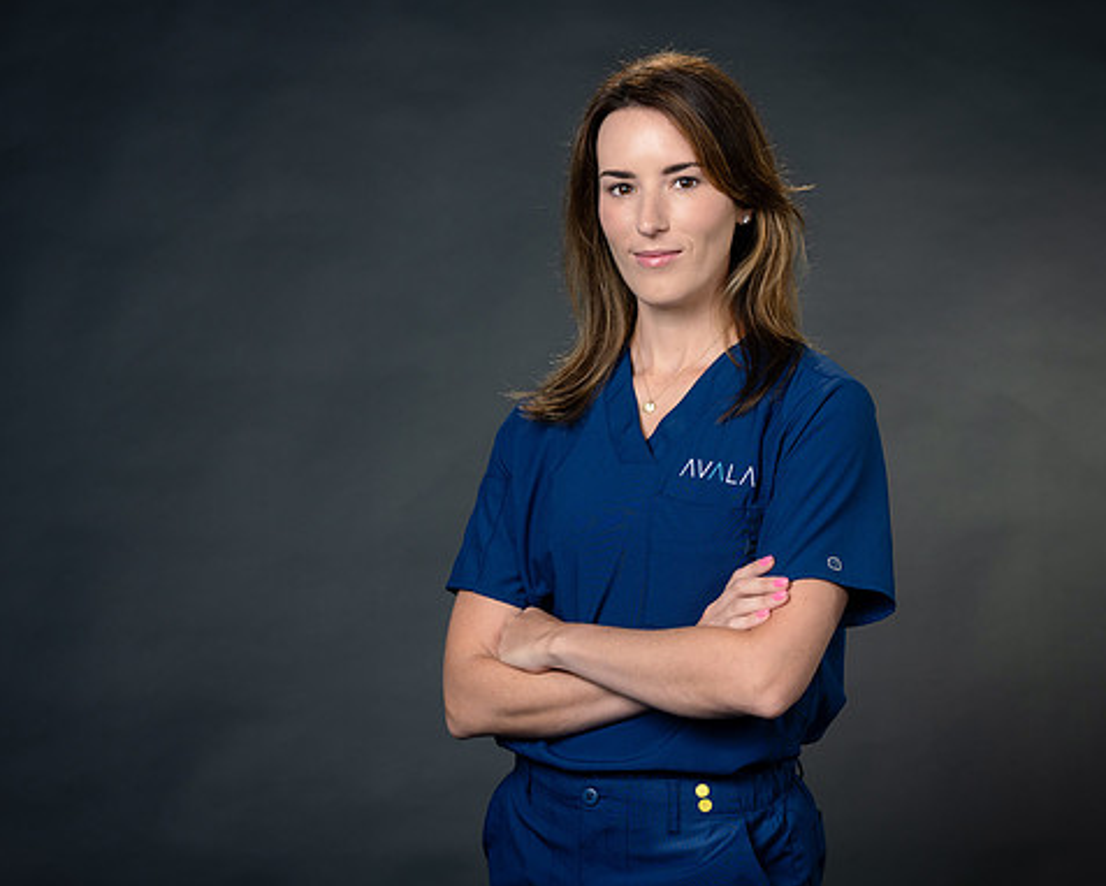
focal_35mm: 97
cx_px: 570
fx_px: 3176
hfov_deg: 19.8
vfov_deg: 15.9
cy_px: 444
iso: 200
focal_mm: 85
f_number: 4
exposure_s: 1/160
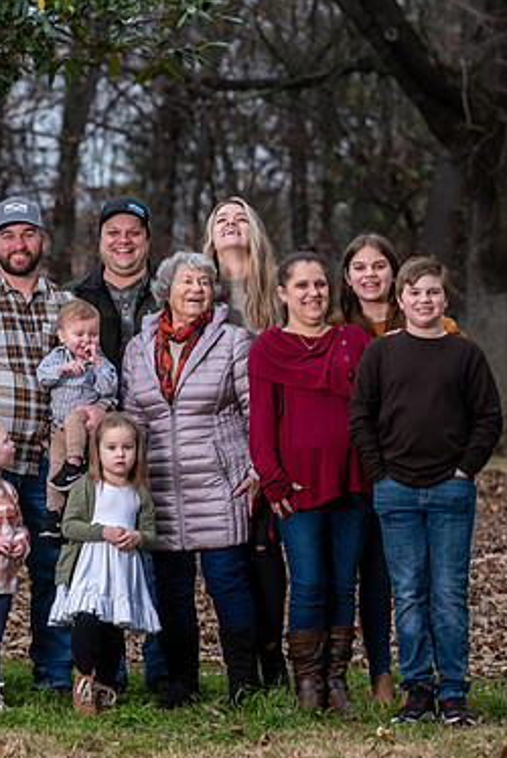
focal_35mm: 186
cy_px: 386
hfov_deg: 7.4
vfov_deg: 11.0
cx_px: 107
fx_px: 3922
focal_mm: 120
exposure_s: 1/125
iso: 200
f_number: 4
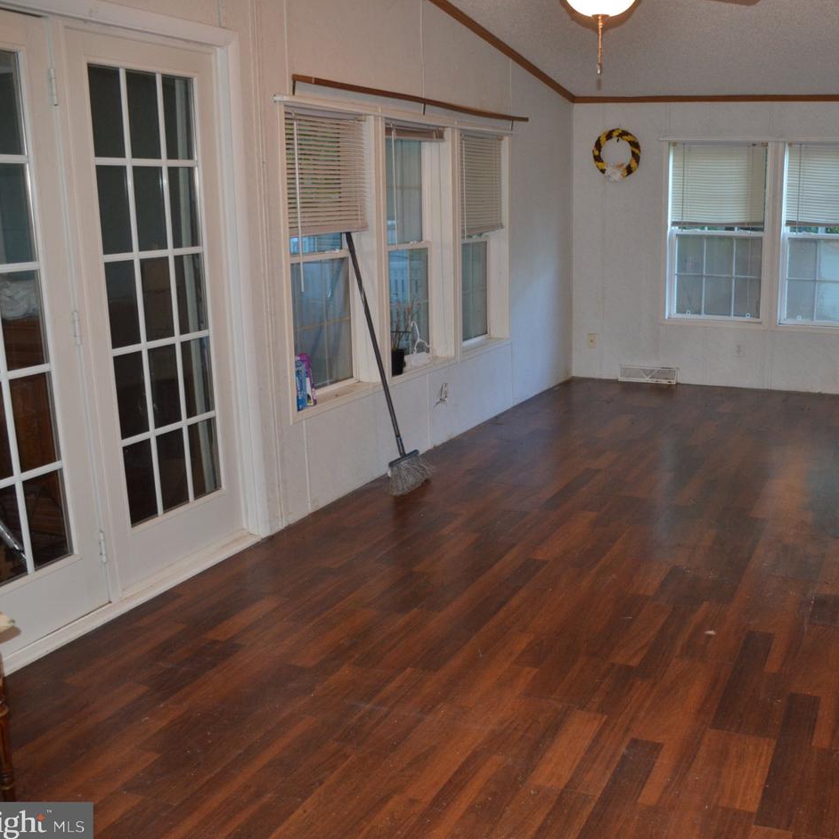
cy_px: 423
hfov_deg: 46.0
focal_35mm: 35
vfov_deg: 47.2
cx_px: 597
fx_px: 960
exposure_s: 1/60
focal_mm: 18
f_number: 3.5
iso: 800
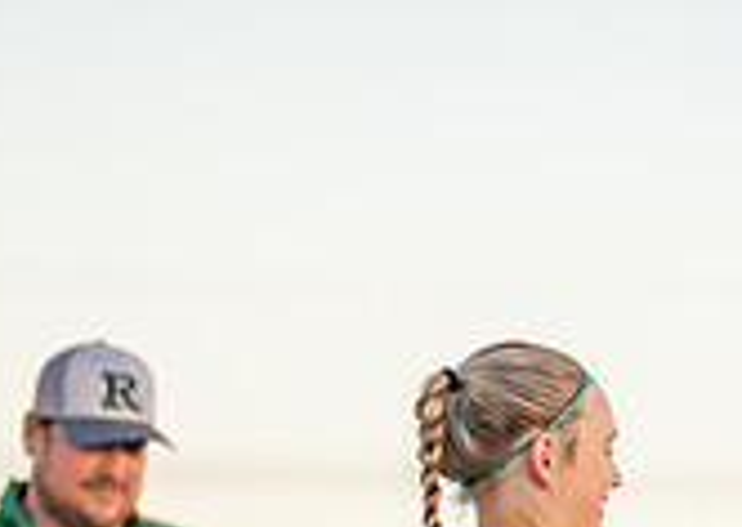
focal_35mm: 340
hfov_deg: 5.9
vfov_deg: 4.2
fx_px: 7153
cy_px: 905
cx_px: 875
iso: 125
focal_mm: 50
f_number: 1.2
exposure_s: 1/1250
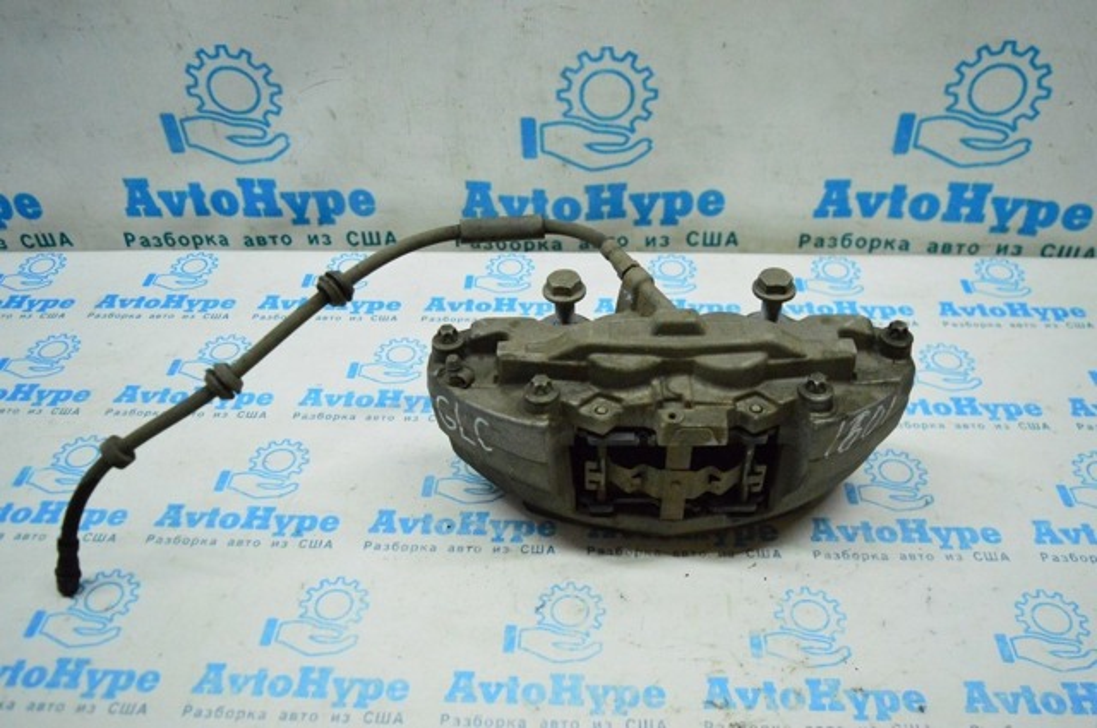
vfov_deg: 41.6
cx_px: 548
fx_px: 959
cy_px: 364
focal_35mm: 32
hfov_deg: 59.6
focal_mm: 21
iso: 6400
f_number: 3.8
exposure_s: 1/1000
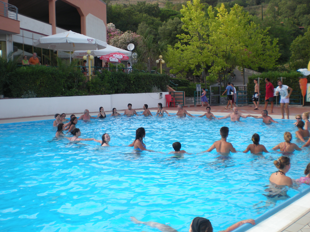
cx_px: 151
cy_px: 119
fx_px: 349
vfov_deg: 36.8
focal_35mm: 39
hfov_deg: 47.9
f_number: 4.6
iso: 64
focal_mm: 6.3
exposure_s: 1/142
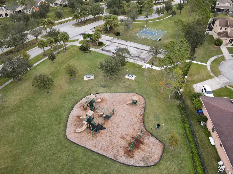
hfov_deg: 71.6
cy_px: 87
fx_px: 162
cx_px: 116
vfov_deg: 56.8
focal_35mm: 24
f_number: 2.8
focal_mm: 4.5
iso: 800
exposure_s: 1/500
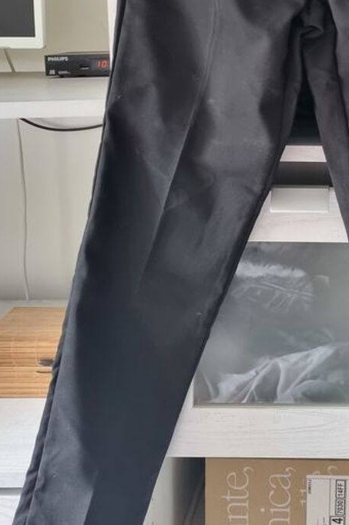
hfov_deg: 24.4
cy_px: 112
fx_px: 771
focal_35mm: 53
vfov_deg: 36.4
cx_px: 346
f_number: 1.8
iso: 320
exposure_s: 1/50
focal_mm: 5.4
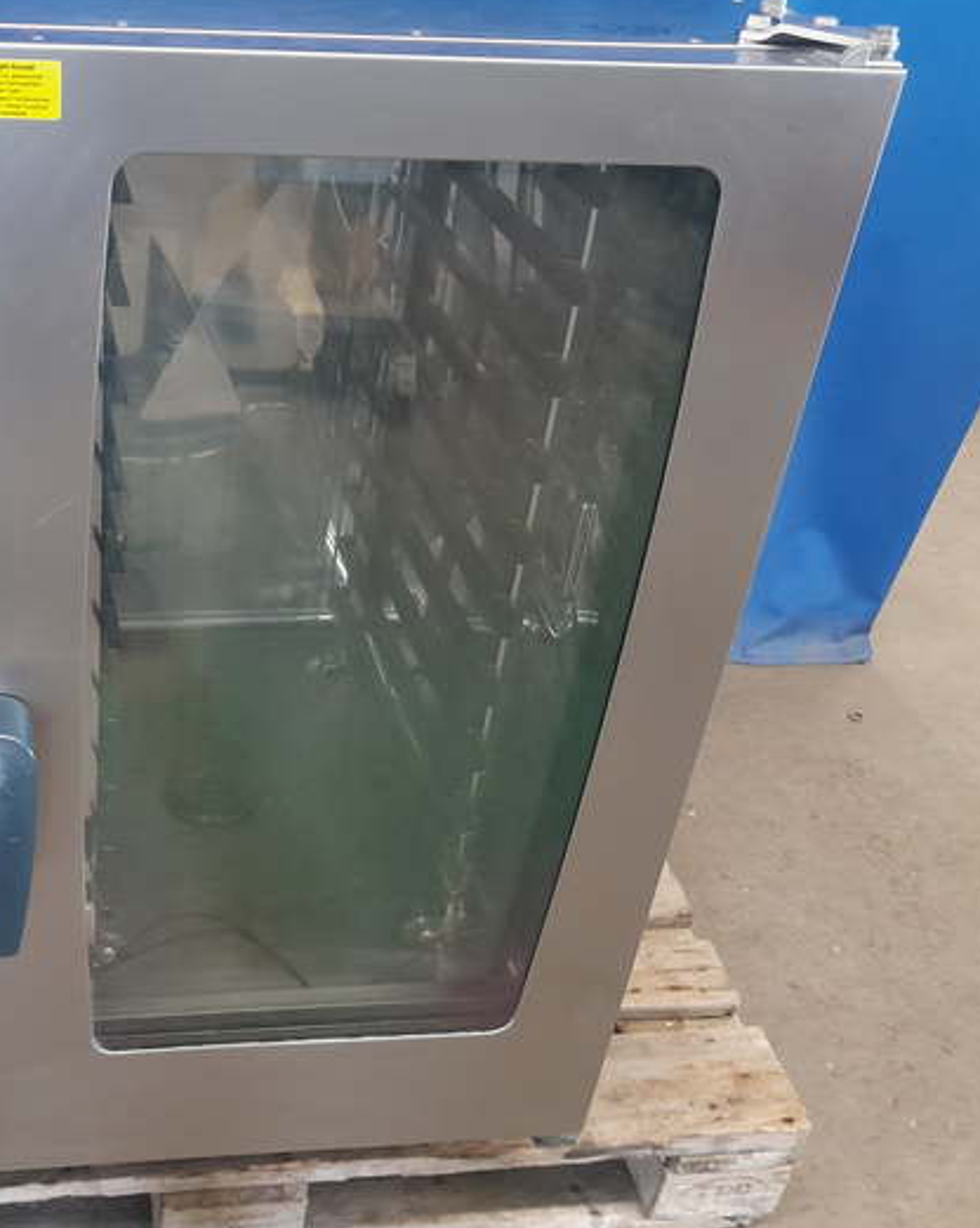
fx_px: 1416
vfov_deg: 46.8
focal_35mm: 39
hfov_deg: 36.9
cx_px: 203
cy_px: 693
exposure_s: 1/25
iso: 400
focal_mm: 4
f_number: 1.8
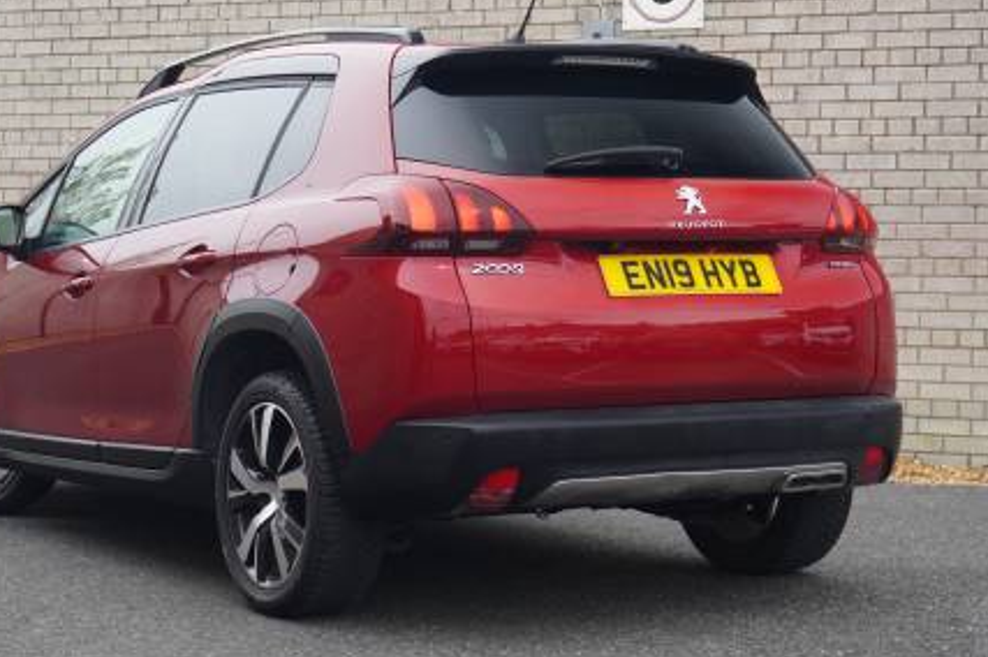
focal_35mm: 79
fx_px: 2160
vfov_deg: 17.3
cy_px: 254
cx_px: 377
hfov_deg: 25.7
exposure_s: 1/160
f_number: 5.6
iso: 250
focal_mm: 35
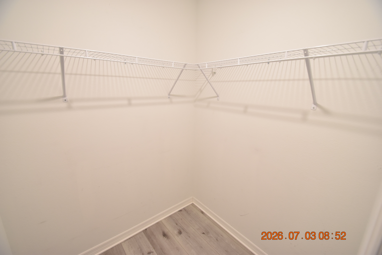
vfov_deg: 77.3
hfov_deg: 100.4
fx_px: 159
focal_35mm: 15
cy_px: 128
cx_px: 191
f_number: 3.5
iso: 800
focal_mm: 10
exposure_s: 1/45
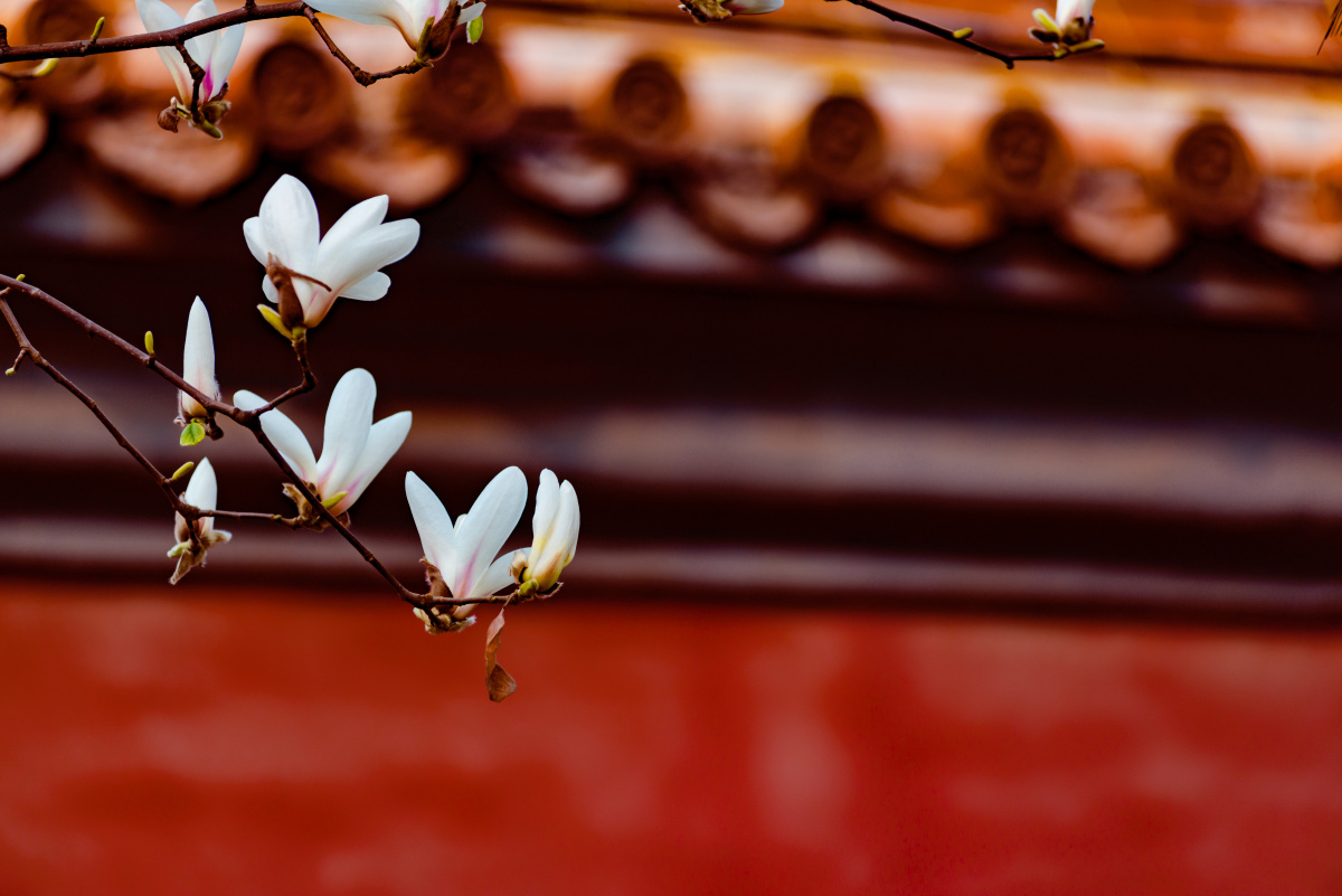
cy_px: 448
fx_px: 6899
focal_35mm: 185
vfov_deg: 7.4
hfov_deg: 11.1
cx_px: 671
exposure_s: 1/500
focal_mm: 185
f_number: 3.5
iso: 100
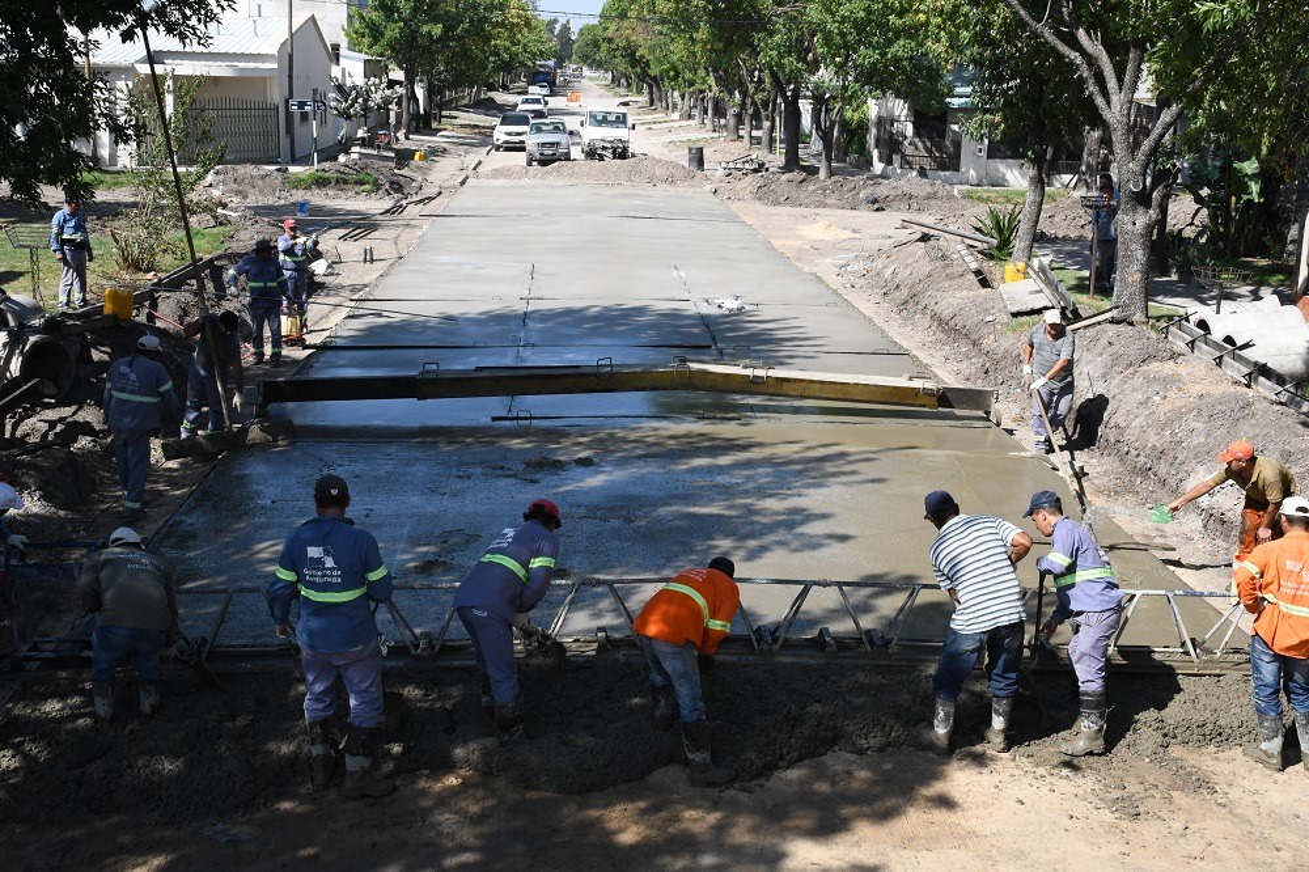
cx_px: 654
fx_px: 1563
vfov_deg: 31.2
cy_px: 436
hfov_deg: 45.4
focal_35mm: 43
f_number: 16
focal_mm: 29
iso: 1600
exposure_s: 1/800
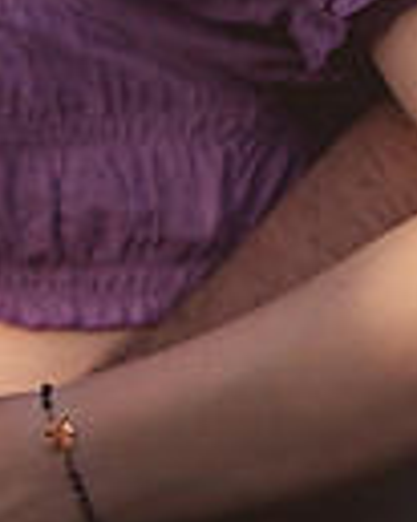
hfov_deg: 5.5
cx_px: -176
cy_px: 700
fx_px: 4309
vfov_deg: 6.9
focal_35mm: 279
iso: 400
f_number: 2.2
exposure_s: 1/8000
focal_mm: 85
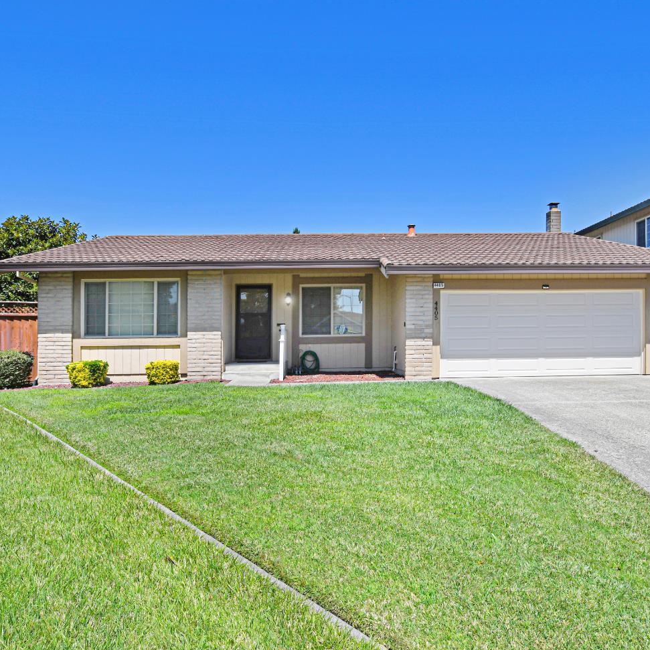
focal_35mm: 21
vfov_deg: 72.1
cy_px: 333
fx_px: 446
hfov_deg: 72.1
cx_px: 341
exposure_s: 1/320
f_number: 9
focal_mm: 11
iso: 100
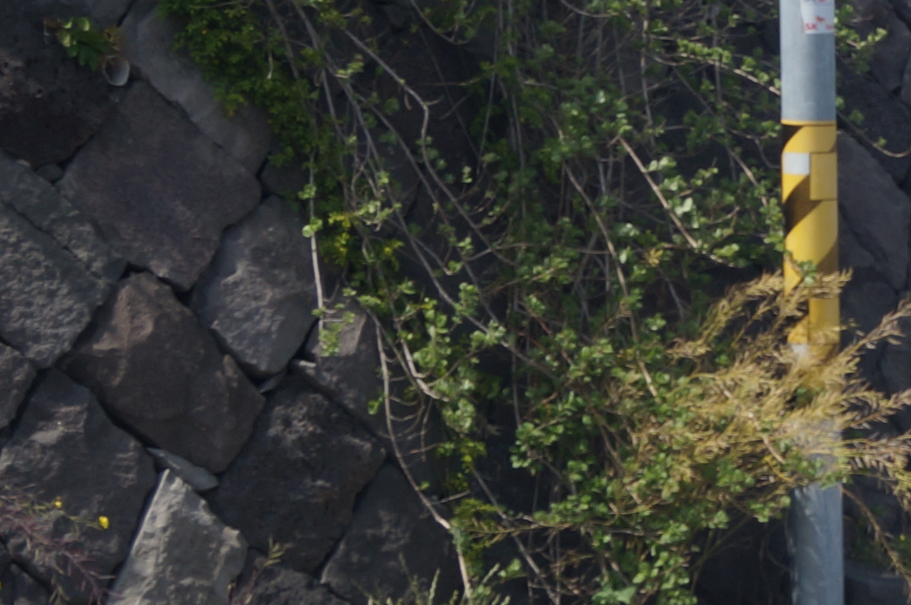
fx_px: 4019
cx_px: 1358
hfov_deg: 12.3
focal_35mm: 159
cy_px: 244
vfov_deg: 8.6
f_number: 9
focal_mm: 28
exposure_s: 1/320
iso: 100
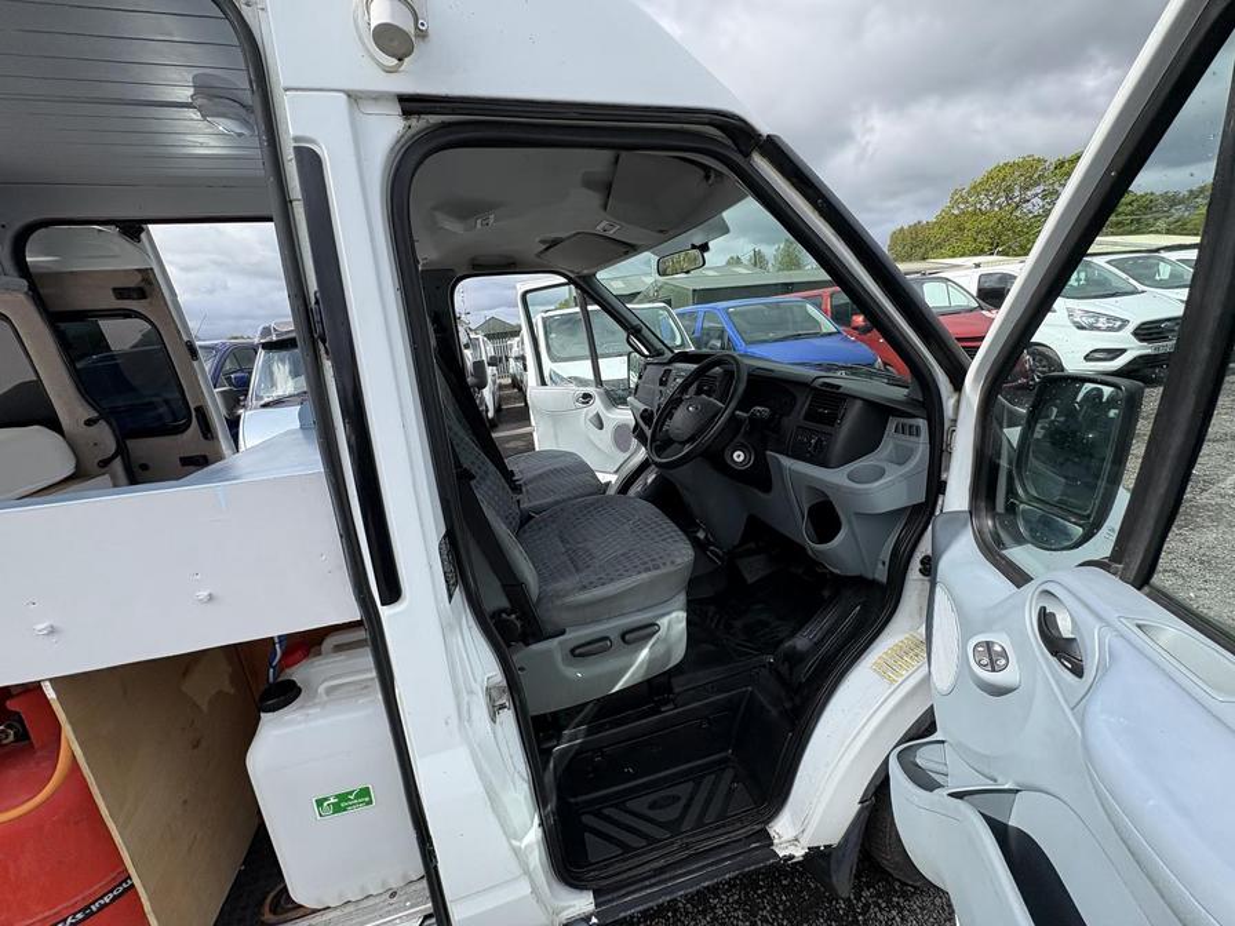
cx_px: 618
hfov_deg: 102.1
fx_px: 499
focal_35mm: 14
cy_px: 463
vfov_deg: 85.7
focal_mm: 2.22
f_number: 2.2
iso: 64
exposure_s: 1/1078
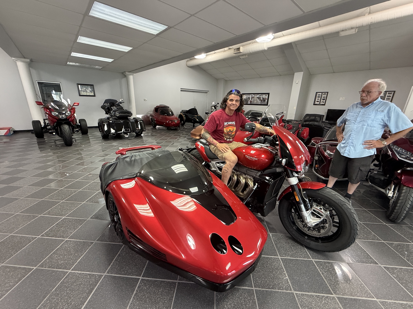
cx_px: 206
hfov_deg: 102.1
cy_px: 154
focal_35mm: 14
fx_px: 167
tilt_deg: -17.0
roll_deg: -1.9
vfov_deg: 85.7
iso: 500
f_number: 2.2
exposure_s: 1/60
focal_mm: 2.22
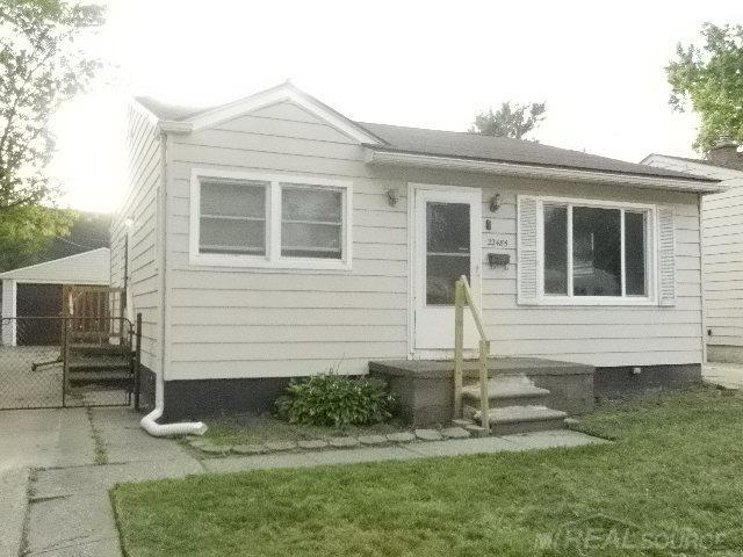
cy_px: 278
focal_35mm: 33
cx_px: 372
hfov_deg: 55.4
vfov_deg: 42.9
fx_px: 708
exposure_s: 1/1600
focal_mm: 5.9
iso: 3200
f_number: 7.6
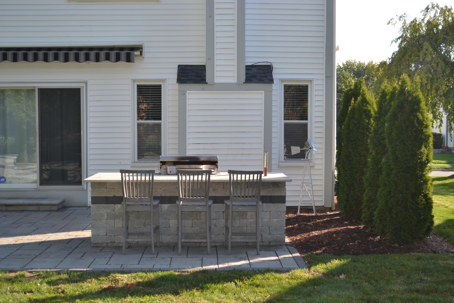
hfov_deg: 38.9
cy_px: 152
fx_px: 643
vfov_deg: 26.5
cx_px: 227
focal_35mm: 51
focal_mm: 34
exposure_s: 1/160
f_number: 5
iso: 100
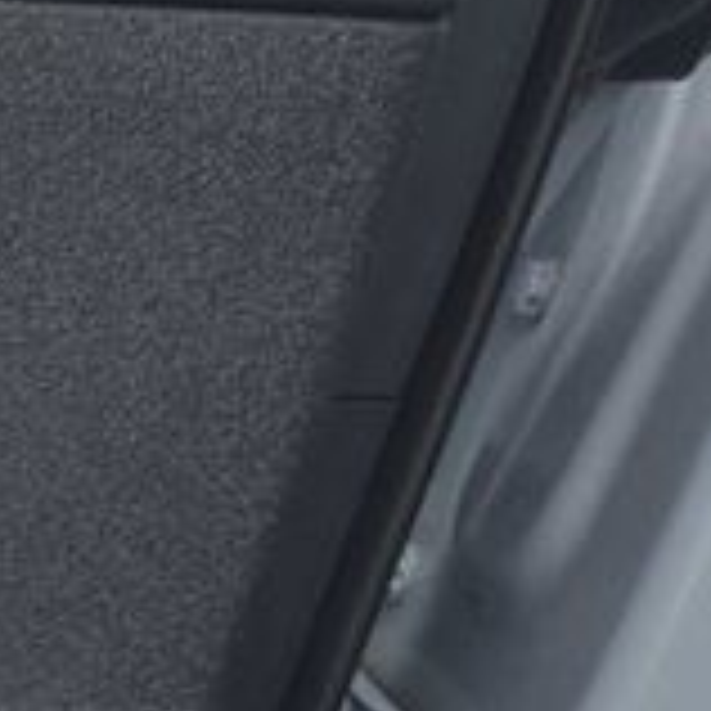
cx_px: -2817
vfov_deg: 7.9
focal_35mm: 206
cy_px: 1692
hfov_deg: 5.9
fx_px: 4787
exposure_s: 1/167
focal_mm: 6.5
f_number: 1.4
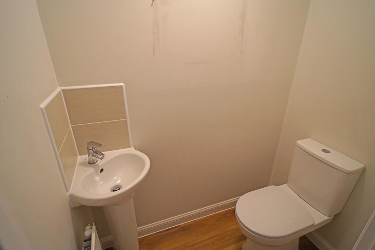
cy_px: 125
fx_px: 188
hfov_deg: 90.0
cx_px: 188
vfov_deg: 67.4
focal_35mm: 18
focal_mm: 18
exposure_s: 1/160
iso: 1600
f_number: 3.2
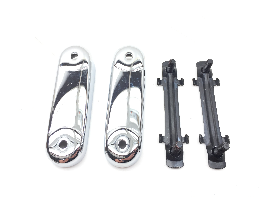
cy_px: 99
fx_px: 221
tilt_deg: -64.3
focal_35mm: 29
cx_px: 132
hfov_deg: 61.7
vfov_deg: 48.2
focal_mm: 4.15
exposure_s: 1/120
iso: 50
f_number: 2.2
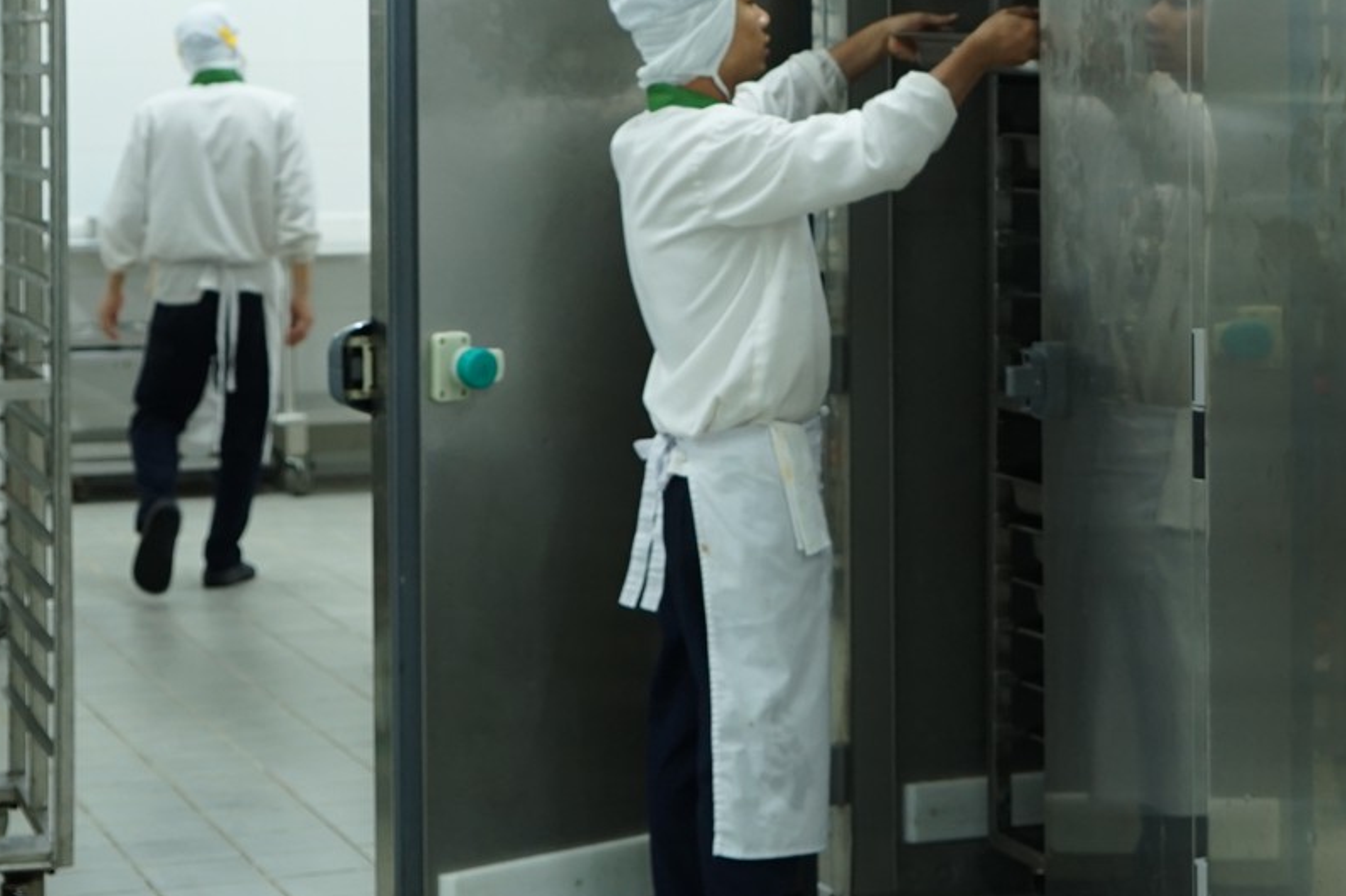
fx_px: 3476
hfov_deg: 21.7
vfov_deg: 14.6
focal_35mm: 93
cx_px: 996
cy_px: 141
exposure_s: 1/60
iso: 500
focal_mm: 37
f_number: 4
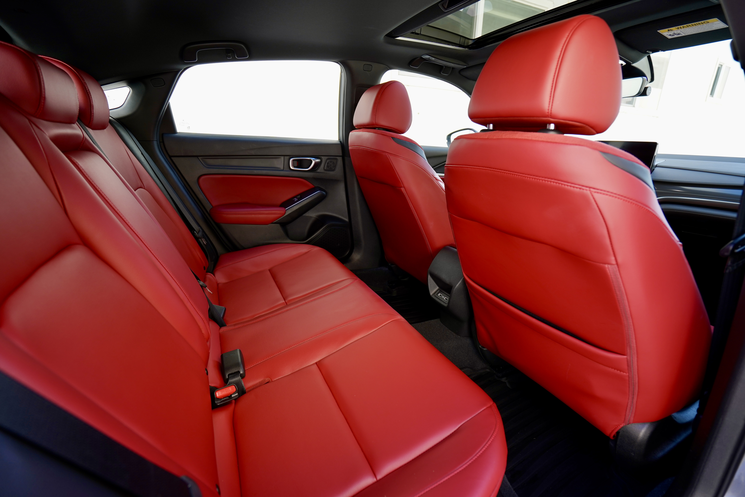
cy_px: 248
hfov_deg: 96.7
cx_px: 372
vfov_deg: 73.7
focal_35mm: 16
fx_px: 331
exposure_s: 1/60
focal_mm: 16
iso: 200
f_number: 4
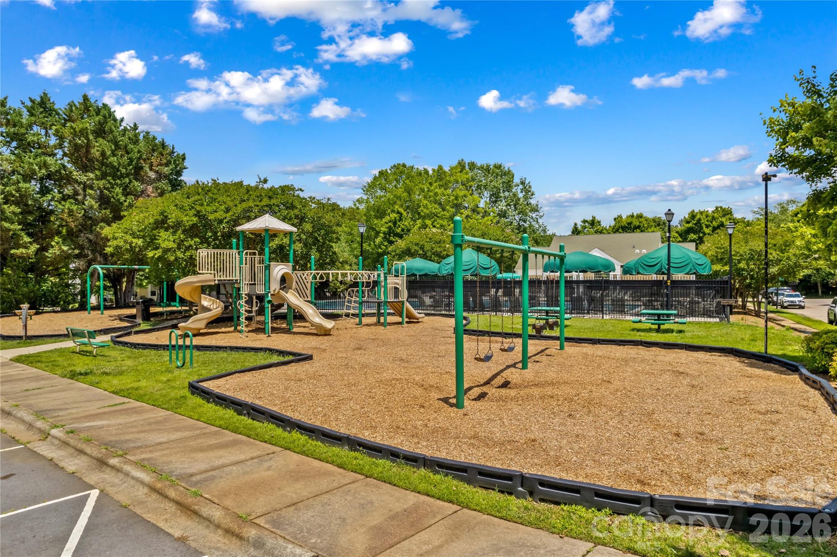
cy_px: 278
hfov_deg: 78.6
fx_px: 511
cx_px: 418
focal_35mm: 22
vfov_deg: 57.2
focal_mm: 8.38
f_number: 2.8
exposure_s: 1/1500
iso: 110
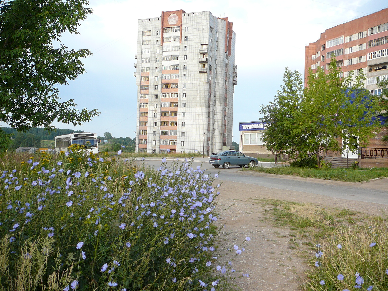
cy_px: 146
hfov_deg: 52.6
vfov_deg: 40.7
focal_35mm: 35
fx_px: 392
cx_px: 194
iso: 80
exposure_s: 1/320
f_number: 2.8
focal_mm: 5.2
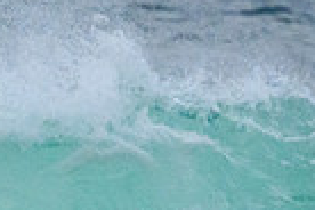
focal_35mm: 4618
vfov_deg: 0.3
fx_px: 40404
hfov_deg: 0.4
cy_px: 464
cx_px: 238
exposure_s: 1/2000
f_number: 11
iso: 2800
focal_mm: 800
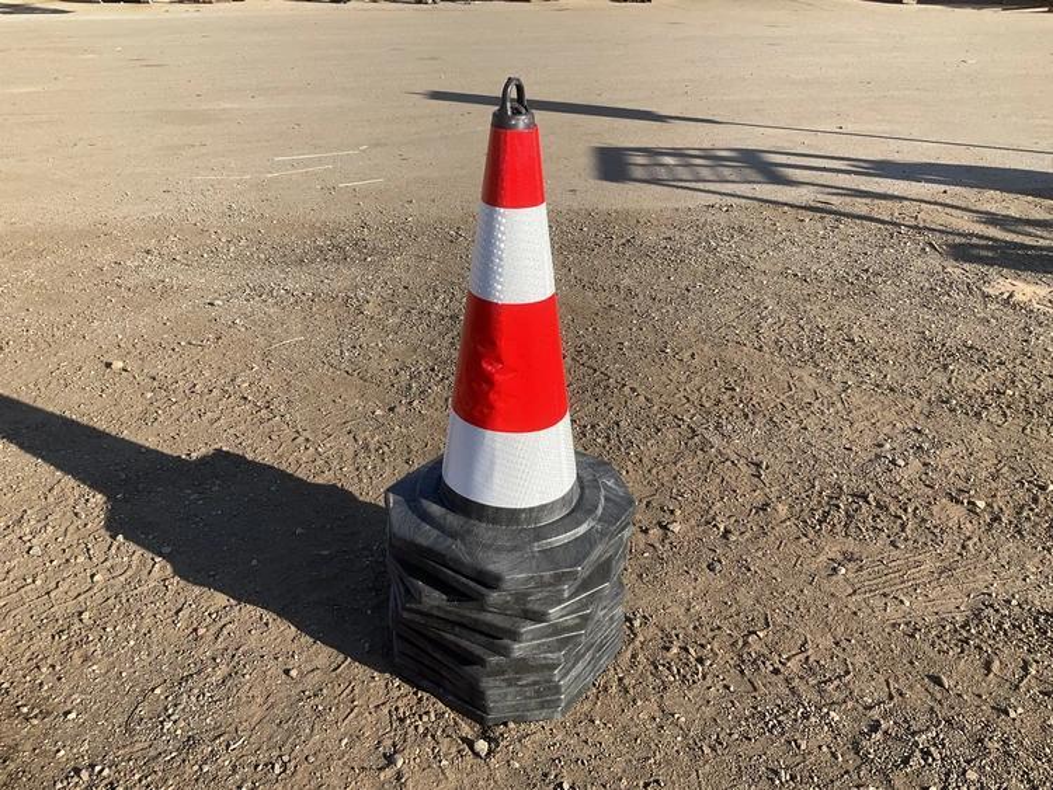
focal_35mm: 29
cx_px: 526
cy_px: 395
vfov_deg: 48.3
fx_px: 882
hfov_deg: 61.6
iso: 25
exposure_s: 1/912
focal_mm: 3
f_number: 1.8
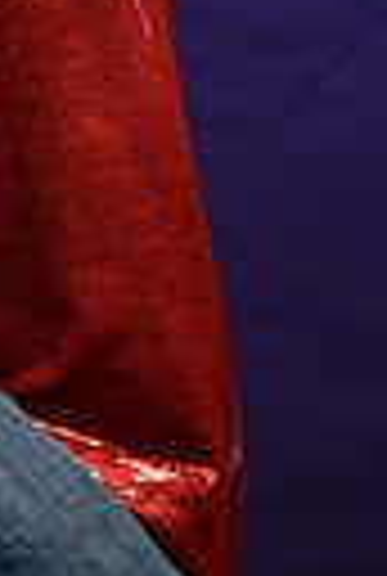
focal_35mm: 524
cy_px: -666
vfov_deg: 3.9
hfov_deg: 2.6
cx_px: -430
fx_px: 8404
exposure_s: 1/250
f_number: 4.2
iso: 2500
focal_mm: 116
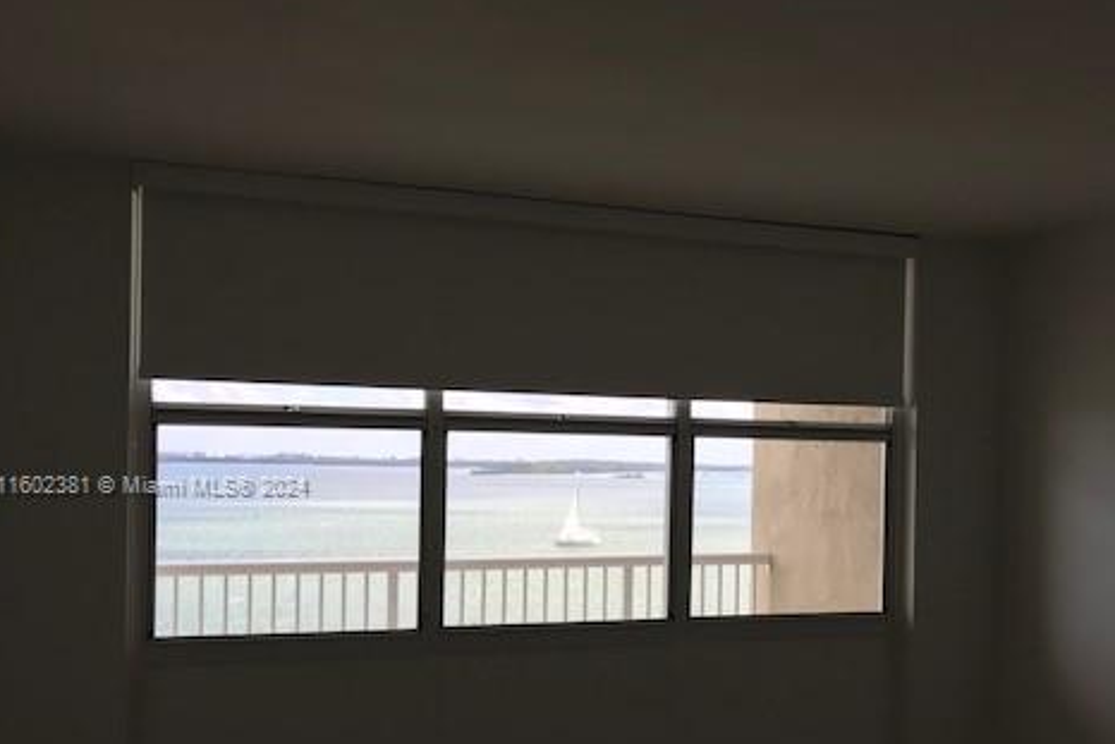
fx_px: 1239
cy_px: 488
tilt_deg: -1.6
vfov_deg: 33.2
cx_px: 742
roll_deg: -0.3
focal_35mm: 40
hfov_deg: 47.7
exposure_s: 1/396
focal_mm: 3.99
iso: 20
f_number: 1.8
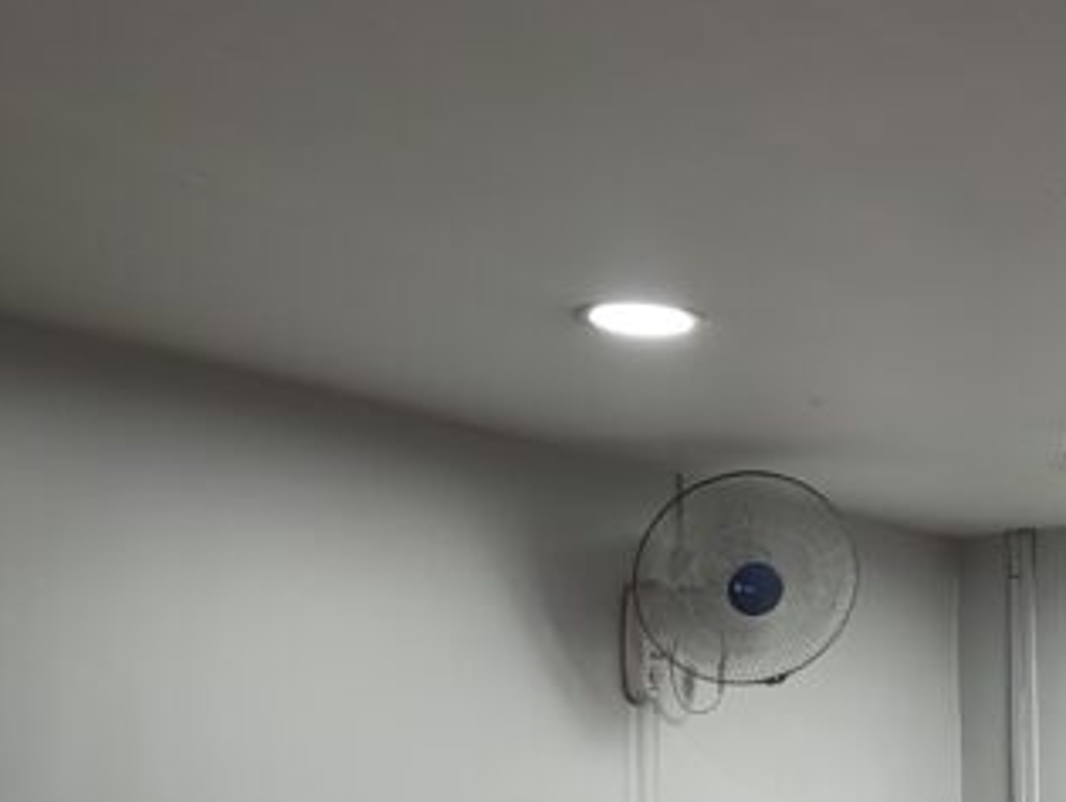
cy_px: 692
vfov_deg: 18.7
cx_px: 1398
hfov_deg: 22.3
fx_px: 2405
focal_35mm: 78
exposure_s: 1/100
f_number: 1.88
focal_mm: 5.56
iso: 211
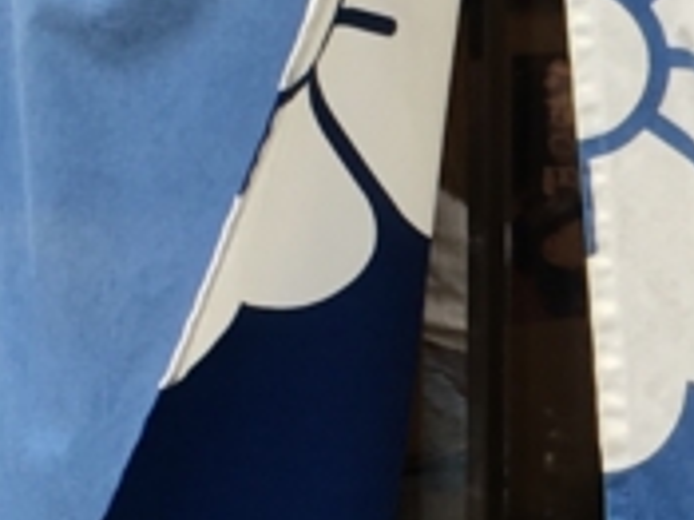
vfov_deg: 8.7
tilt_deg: -8.3
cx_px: 742
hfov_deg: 11.5
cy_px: 345
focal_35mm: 170
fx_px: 3406
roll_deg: -0.9
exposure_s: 1/120
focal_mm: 4.15
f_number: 2.2
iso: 25
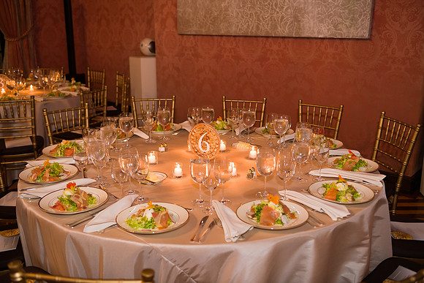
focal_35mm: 36
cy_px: 142
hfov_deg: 53.1
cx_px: 212
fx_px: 424
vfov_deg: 36.9
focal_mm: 36
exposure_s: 1/60
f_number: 3.2
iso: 1000
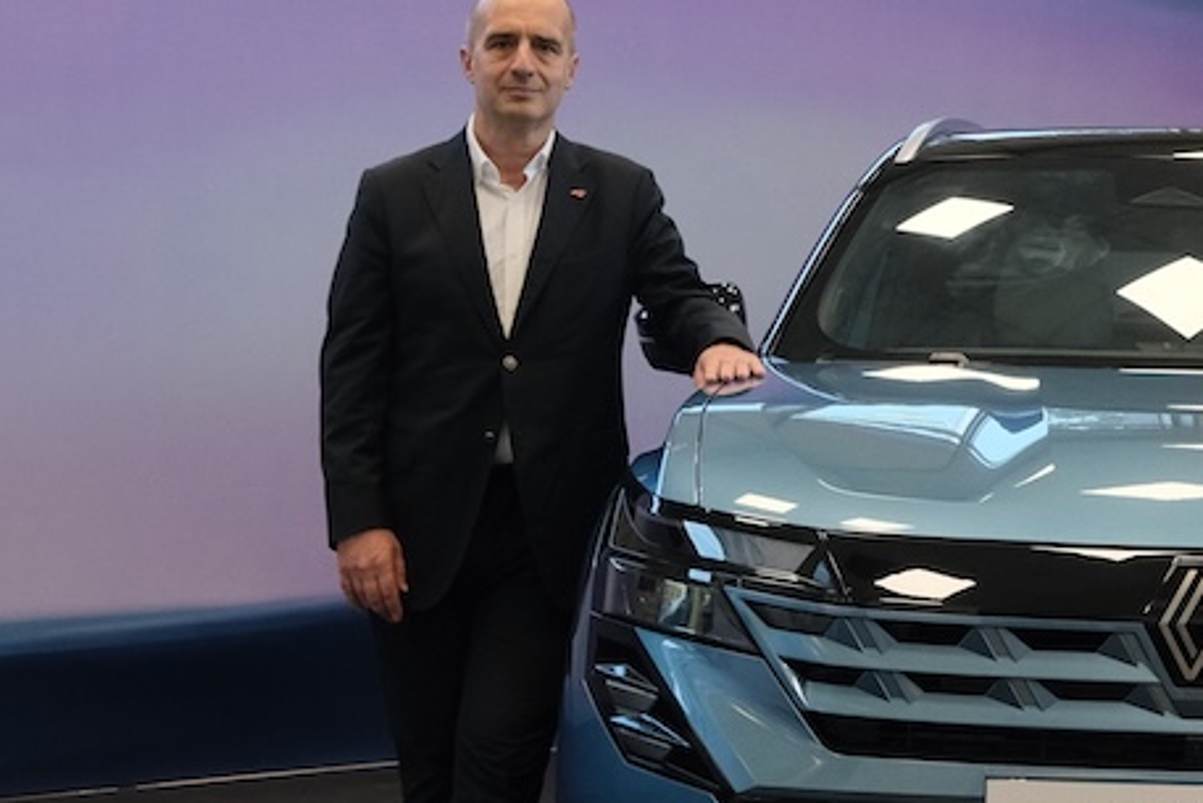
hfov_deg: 22.9
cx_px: 1279
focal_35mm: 84
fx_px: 2808
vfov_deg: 16.3
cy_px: 463
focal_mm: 21.2
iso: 2000
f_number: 4.5
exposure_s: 1/125
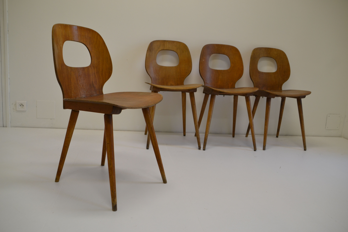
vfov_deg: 41.7
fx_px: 304
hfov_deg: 59.5
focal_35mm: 32
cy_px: 116
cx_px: 174
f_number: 4.5
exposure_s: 1/80
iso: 400
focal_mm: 21
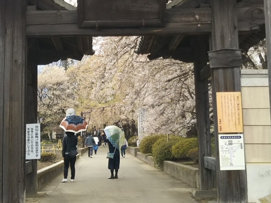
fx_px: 478
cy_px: 72
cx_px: 123
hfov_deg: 31.6
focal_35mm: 61
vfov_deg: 24.0
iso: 25
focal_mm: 4
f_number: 2.2
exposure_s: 1/260
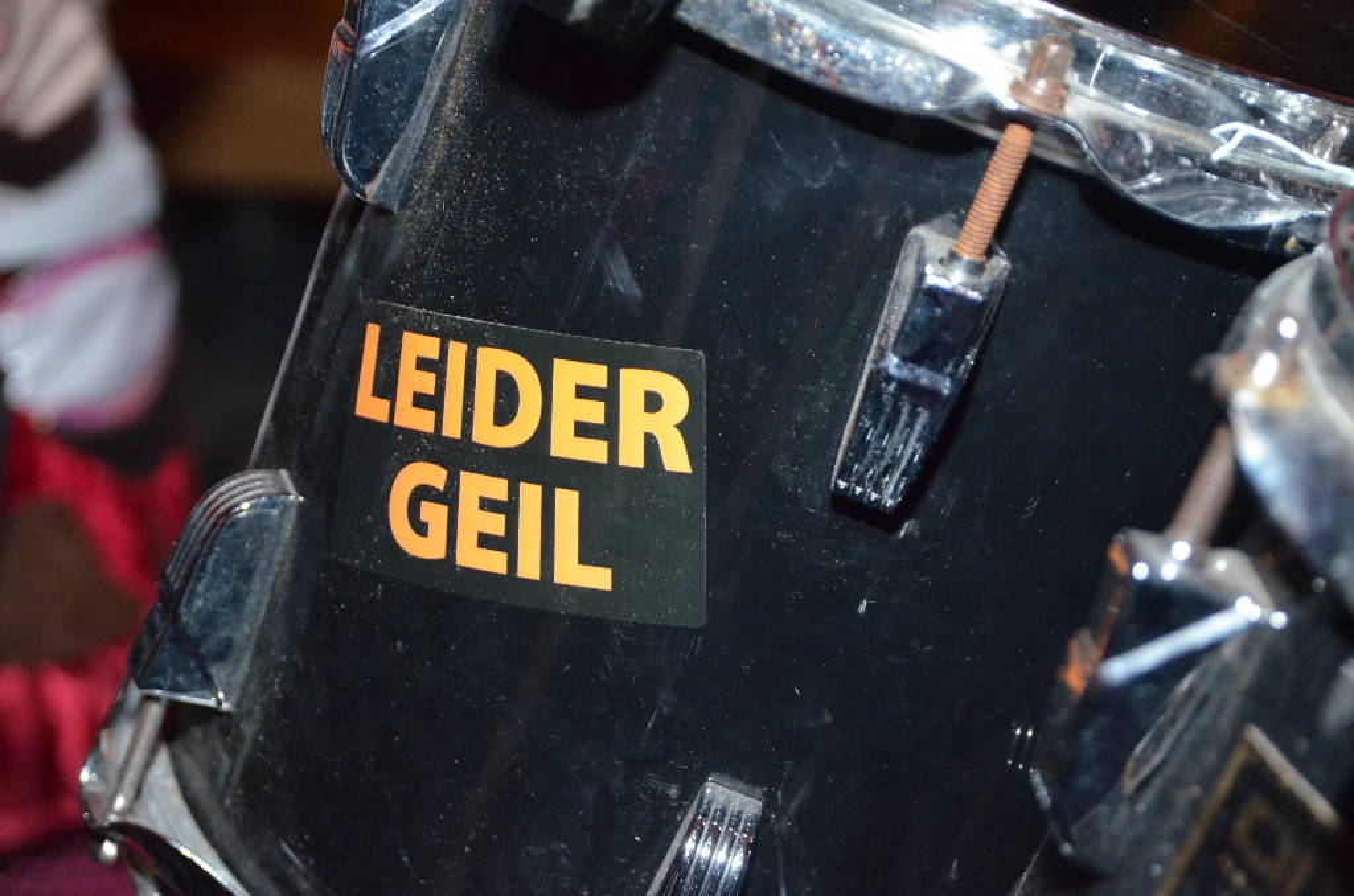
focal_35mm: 78
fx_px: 2927
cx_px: 677
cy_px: 448
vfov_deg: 17.4
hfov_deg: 26.0
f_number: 4.8
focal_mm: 52
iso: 3200
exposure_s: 1/60
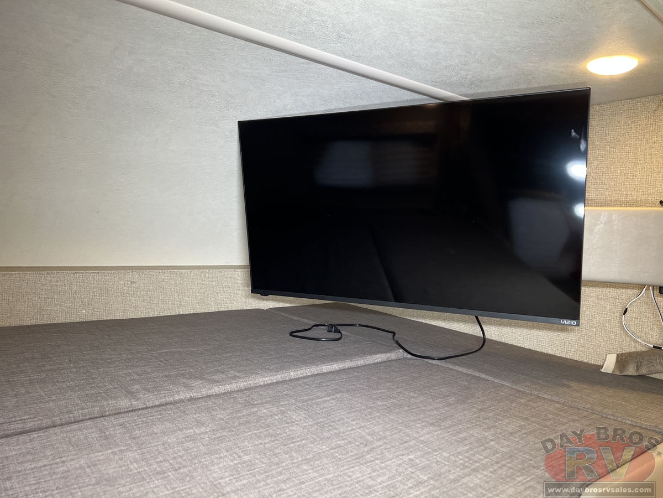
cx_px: 332
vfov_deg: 53.1
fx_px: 498
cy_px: 249
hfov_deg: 67.3
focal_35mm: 26
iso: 125
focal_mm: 5.7
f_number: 1.5
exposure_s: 1/121
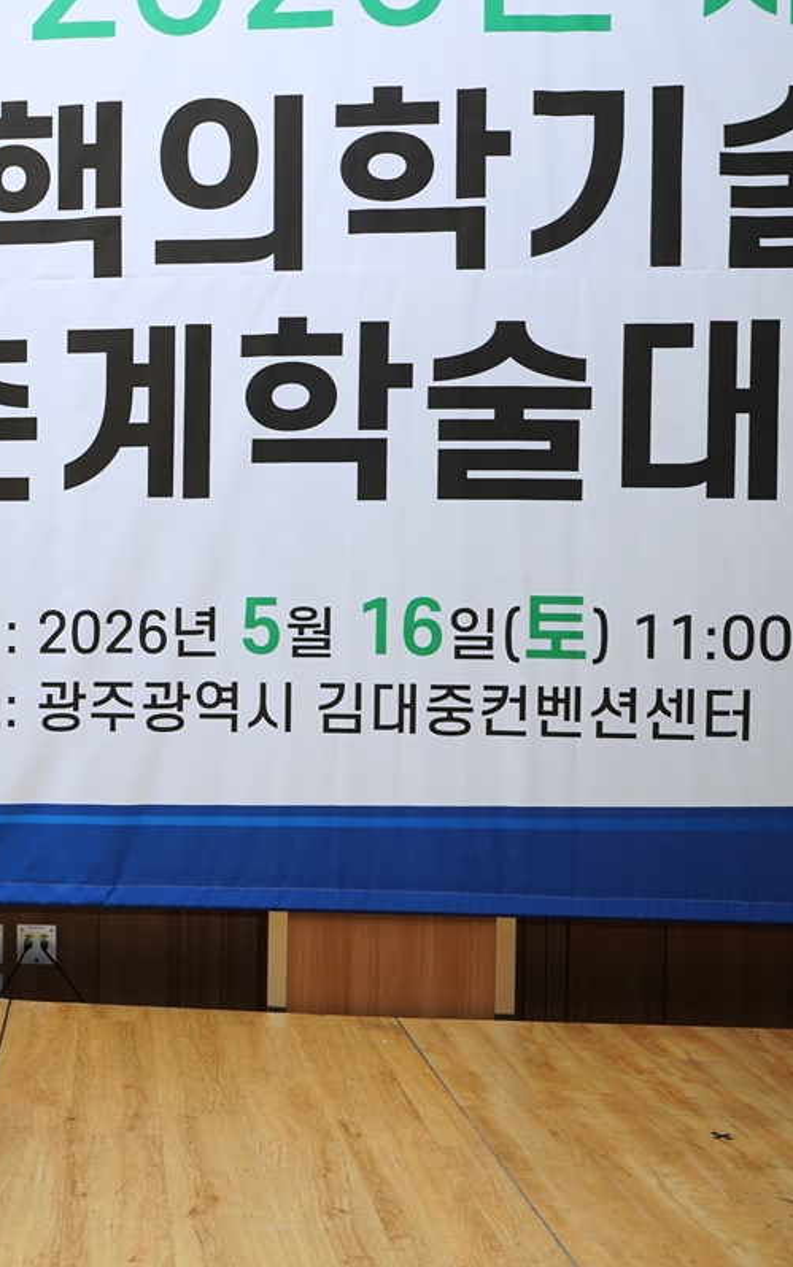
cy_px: 634
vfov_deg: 43.5
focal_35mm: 46
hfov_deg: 25.7
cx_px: -103
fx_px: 1590
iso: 320
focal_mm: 30
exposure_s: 1/125
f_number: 6.3
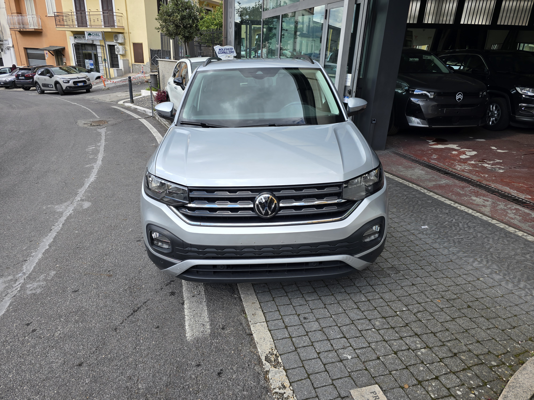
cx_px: 267
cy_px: 200
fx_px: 355
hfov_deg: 73.9
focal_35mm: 23
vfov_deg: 58.9
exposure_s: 1/200
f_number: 1.7
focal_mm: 6.3
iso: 12
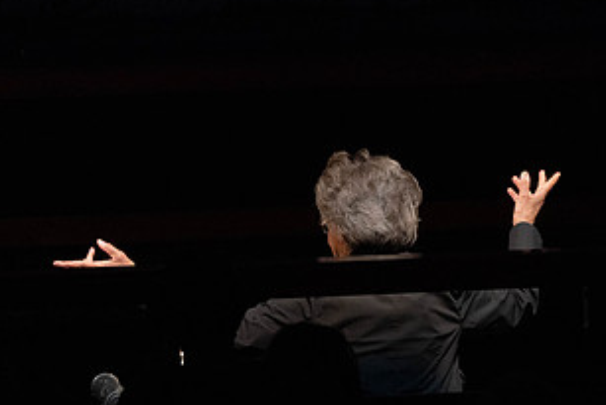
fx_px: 12715
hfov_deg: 2.7
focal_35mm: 755
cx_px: 328
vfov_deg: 1.8
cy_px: 147
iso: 5000
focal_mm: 400
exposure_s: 1/400
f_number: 5.6
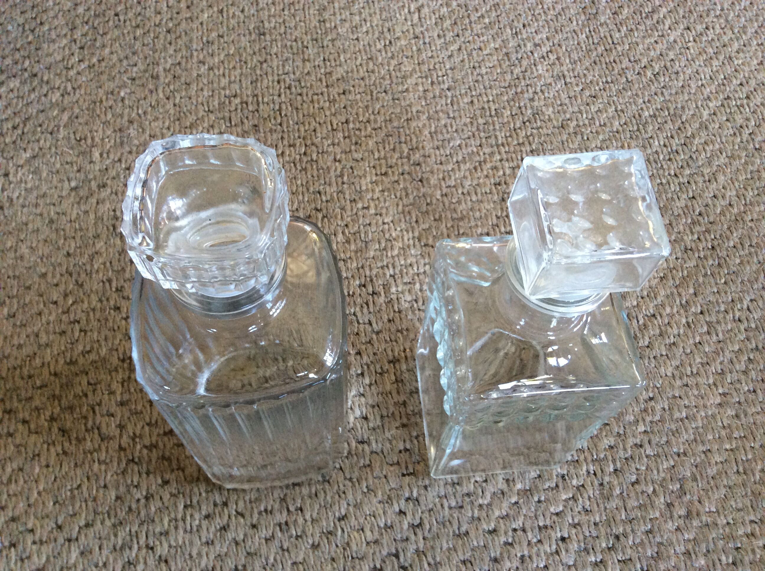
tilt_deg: -61.7
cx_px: 382
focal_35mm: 32
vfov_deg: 44.1
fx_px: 706
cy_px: 286
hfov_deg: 56.9
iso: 160
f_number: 2.4
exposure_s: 1/25
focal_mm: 3.3
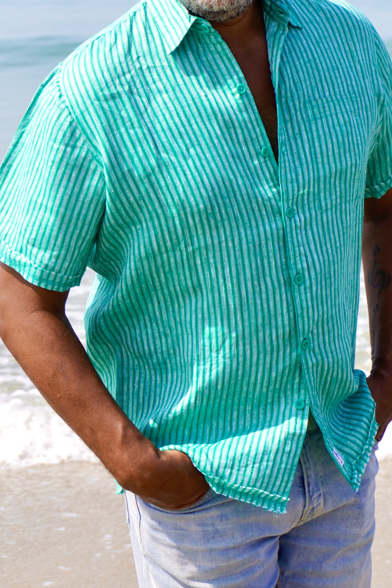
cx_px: 354
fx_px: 2368
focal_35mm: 145
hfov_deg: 9.4
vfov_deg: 14.1
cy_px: 225
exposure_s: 1/500
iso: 100
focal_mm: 50
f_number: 5.6
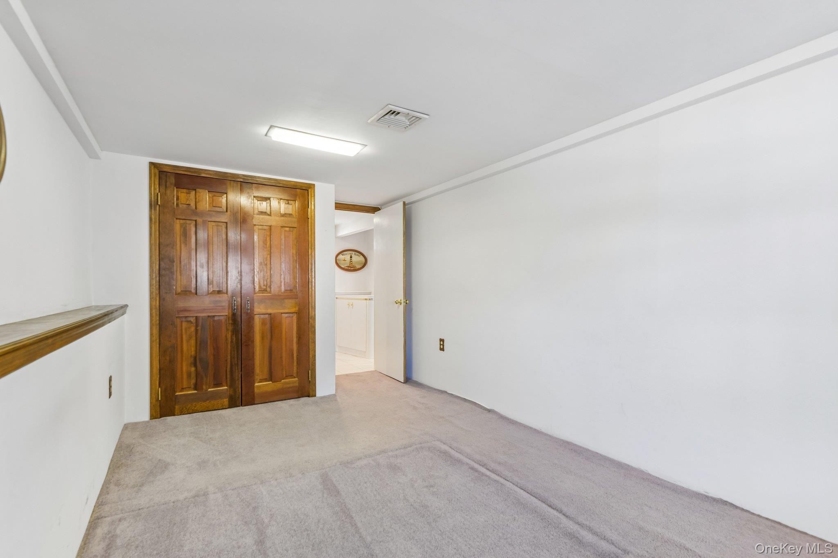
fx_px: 396
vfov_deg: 70.4
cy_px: 279
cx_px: 419
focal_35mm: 17
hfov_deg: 93.3
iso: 320
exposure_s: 1/3.33
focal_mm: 17
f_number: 9
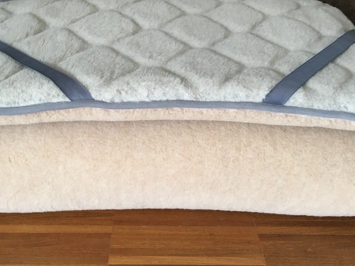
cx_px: 160
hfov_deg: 47.8
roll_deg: -0.3
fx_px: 400
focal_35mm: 39
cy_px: 129
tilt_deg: -31.6
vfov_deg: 36.8
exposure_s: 1/33
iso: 80
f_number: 2.2
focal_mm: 4.15
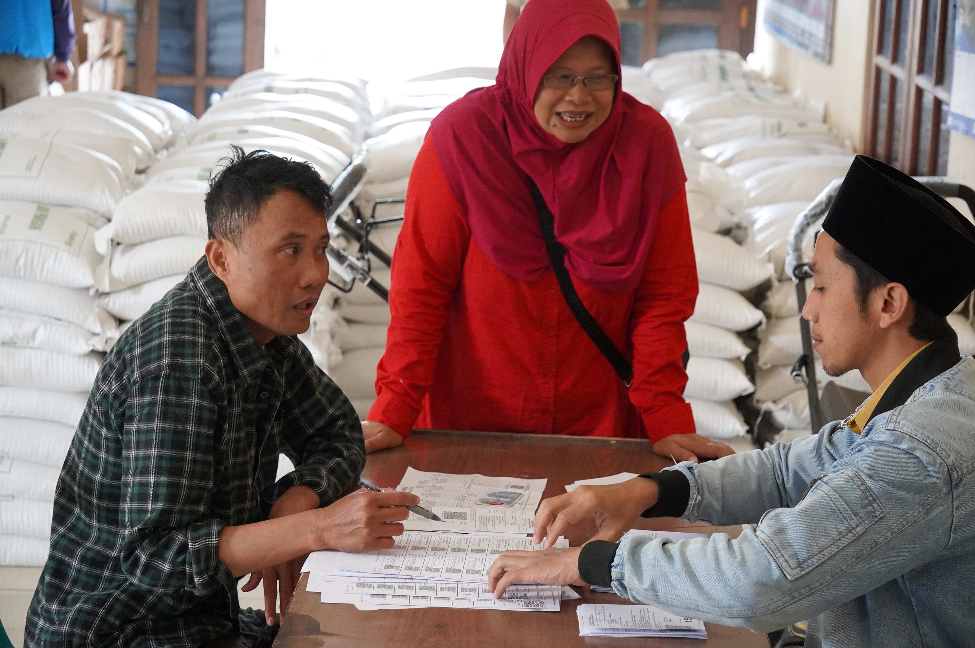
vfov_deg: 15.7
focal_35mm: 87
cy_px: 324
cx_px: 488
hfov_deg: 23.4
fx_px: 2354
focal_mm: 58
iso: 6400
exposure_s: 1/100
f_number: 4.5
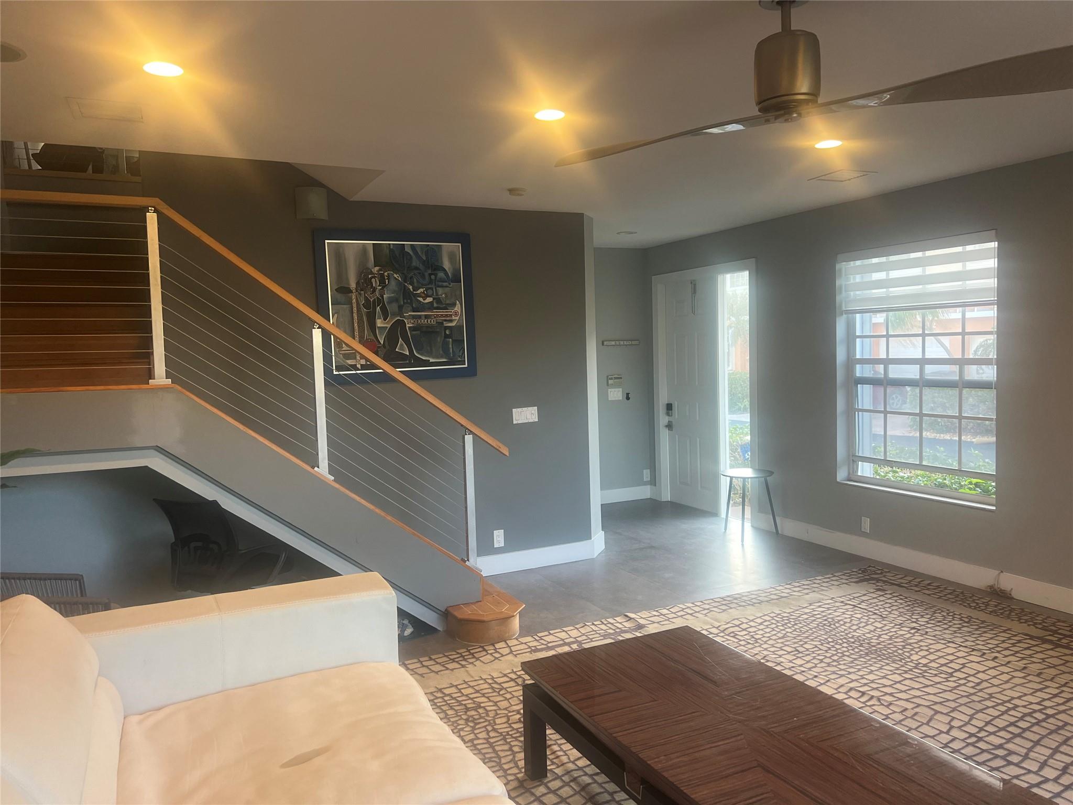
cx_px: 536
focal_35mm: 26
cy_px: 402
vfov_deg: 53.1
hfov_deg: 67.3
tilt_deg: -2.2
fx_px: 806
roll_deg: +2.5
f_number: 1.5
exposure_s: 1/120
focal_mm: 5.7
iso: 125
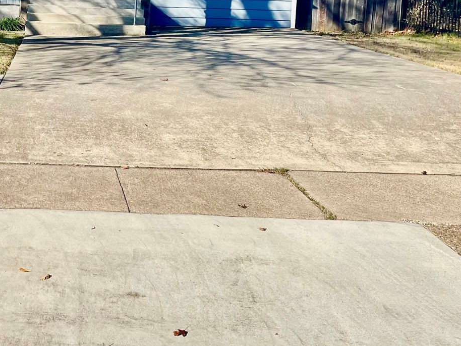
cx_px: 39
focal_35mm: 56
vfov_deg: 25.5
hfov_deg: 32.5
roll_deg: -2.1
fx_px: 746
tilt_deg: -5.9
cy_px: 55
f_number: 1.6
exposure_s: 1/3257
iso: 32
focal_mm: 5.1
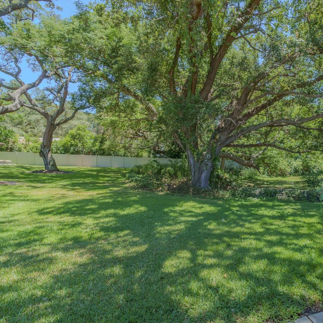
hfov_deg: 66.3
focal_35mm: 22
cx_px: 240
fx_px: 229
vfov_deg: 70.5
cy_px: 165
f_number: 6.3
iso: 320
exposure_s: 1/800
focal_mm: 11
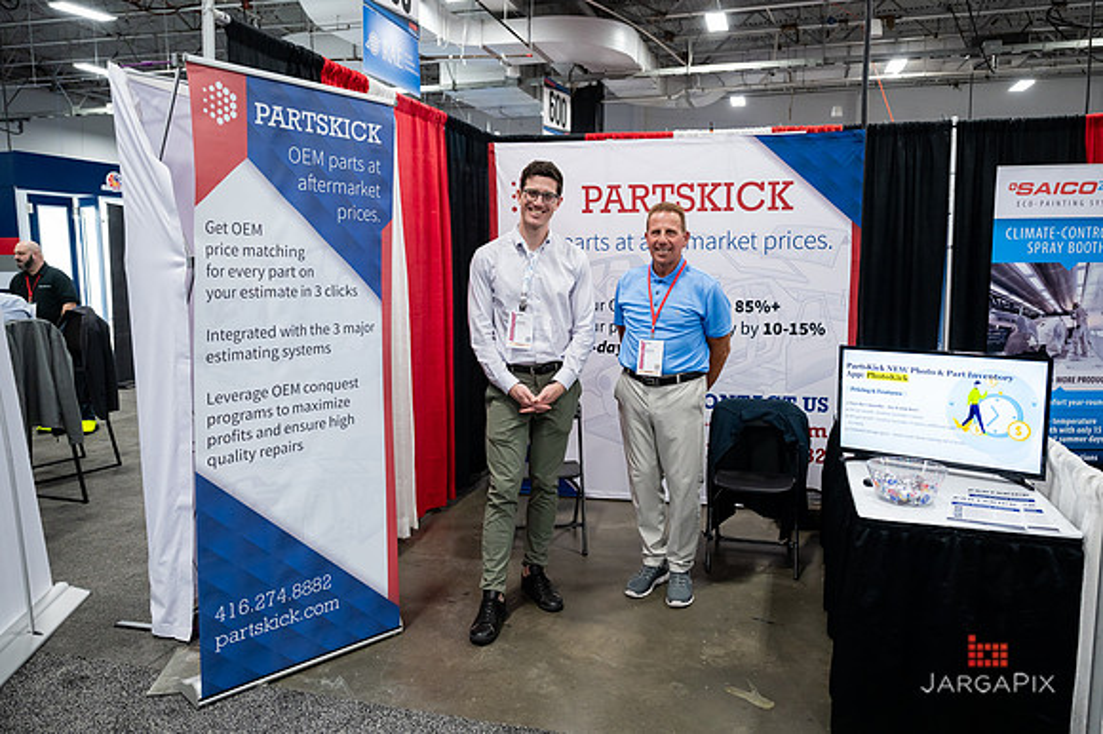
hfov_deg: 70.6
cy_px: 363
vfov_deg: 50.5
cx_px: 574
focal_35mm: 25
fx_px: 779
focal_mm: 24
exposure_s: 1/200
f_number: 3.2
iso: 2000
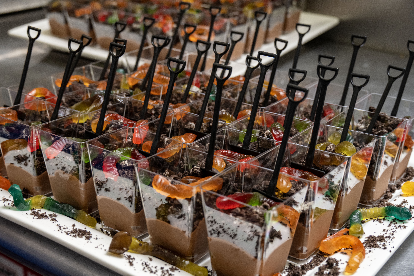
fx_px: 575
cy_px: 138
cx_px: 207
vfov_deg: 27.0
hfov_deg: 39.6
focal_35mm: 50
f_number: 8
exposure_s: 1/30
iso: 1250
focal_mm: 50
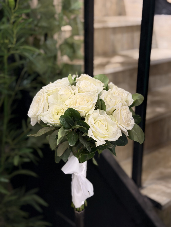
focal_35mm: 48
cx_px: 86
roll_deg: +0.2
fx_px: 316
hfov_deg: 30.3
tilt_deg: -18.4
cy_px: 114
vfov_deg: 39.7
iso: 80
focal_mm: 6.76
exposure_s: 1/100
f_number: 1.78
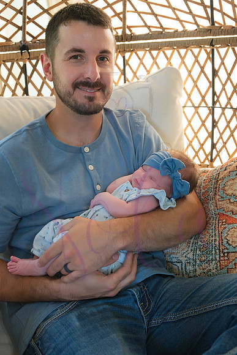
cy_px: 178
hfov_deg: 32.6
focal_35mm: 41
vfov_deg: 47.4
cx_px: 118
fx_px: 405
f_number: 4
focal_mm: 41
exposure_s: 1/320
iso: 1600
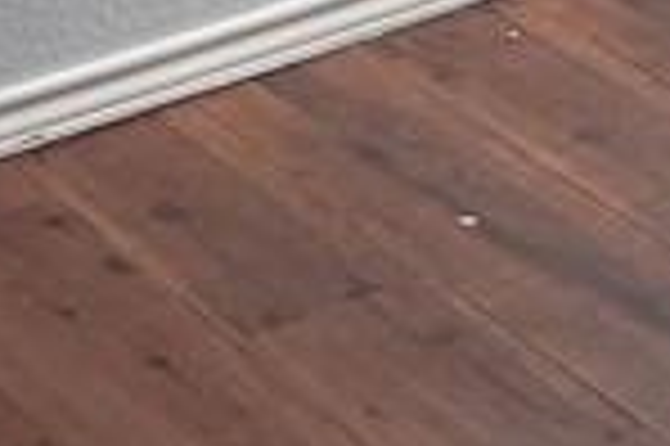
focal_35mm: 186
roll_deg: +1.5
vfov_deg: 6.7
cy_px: -874
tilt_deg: -9.1
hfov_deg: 8.9
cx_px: 2037
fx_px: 3458
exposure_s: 1/120
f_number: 1.5
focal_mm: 5.7
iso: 50
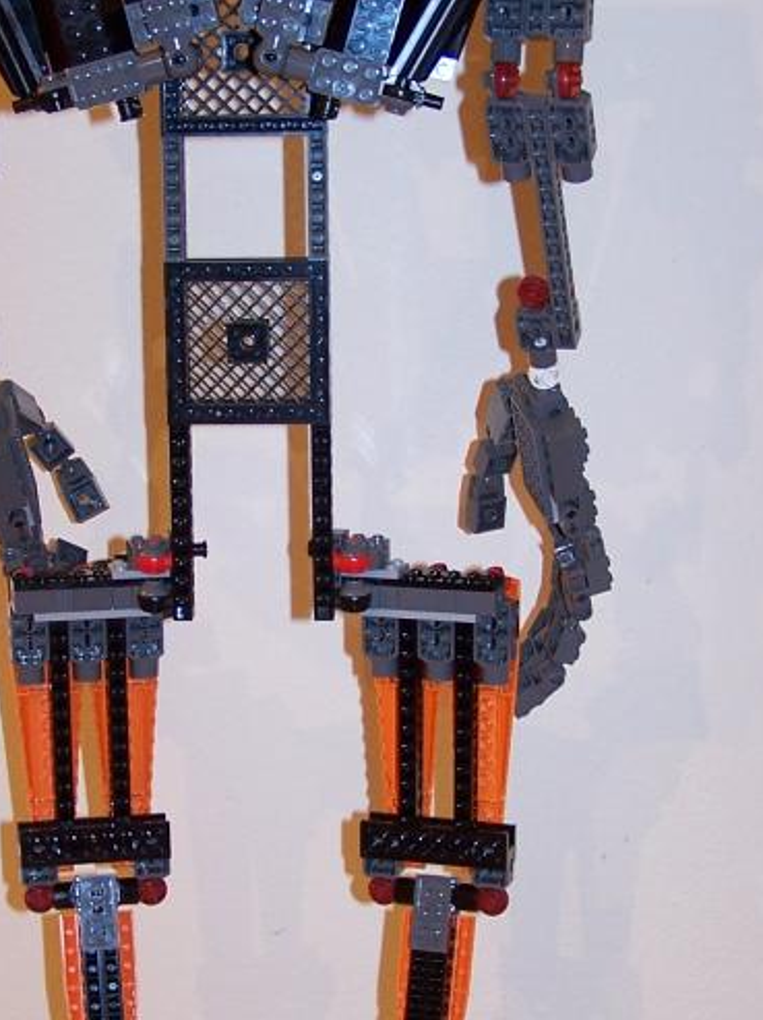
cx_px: 258
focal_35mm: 79
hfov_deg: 18.6
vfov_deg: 24.7
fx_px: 2325
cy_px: 594
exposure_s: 1/2
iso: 80
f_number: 2.8
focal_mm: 6.3
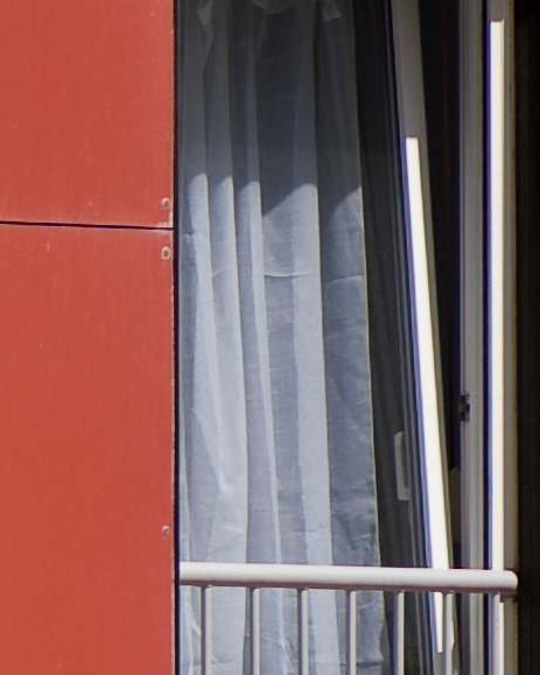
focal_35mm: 1376
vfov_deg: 1.4
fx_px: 27496
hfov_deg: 1.1
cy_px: 697
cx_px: -1473
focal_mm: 200
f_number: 3.5
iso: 200
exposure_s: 1/1000
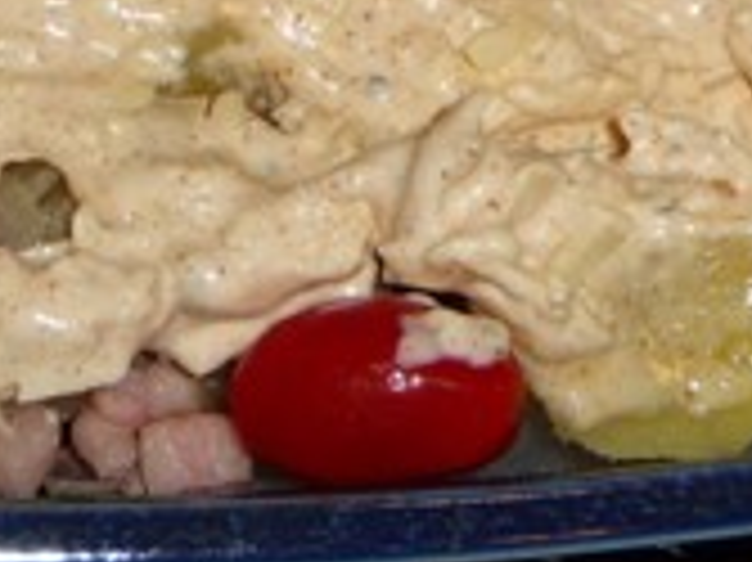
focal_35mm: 165
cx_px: -27
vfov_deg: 8.7
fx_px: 3582
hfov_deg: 11.8
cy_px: -328
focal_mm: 7.1
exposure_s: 1/30
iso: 100
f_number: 4
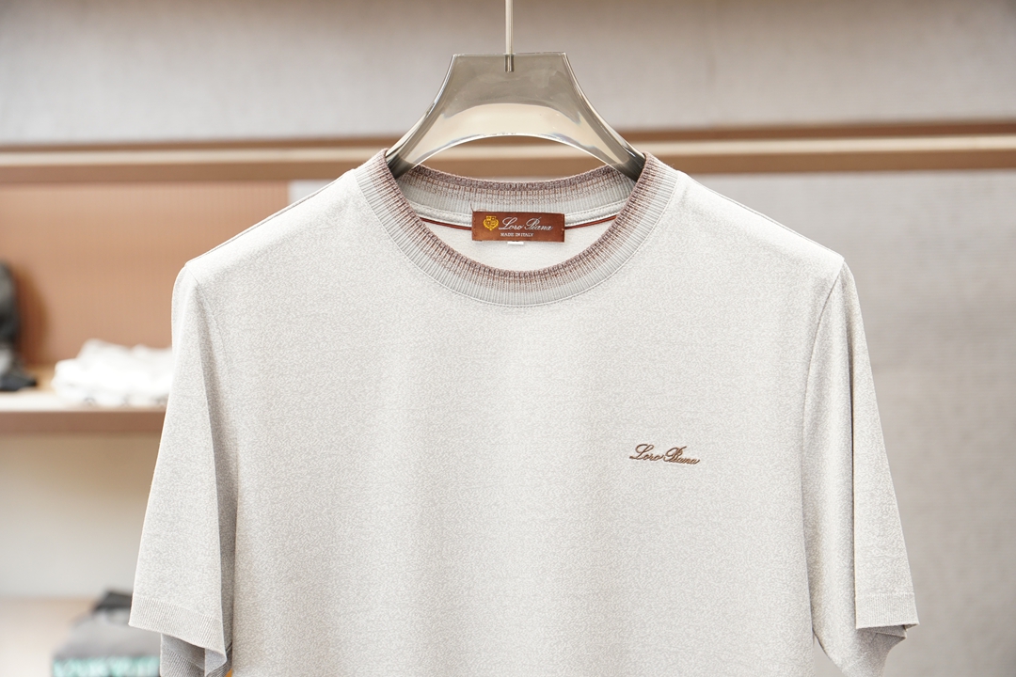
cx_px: 508
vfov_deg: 15.4
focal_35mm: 88
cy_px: 338
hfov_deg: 23.0
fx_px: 2497
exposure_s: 1/125
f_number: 4
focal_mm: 59
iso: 400
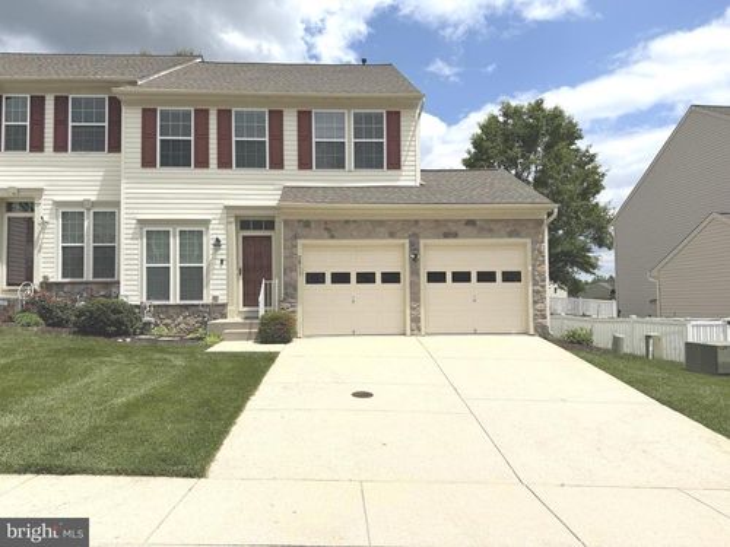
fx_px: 506
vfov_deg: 56.8
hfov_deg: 71.6
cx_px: 365
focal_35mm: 24
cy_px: 274
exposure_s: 1/10309
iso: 80
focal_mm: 6.76
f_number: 1.78
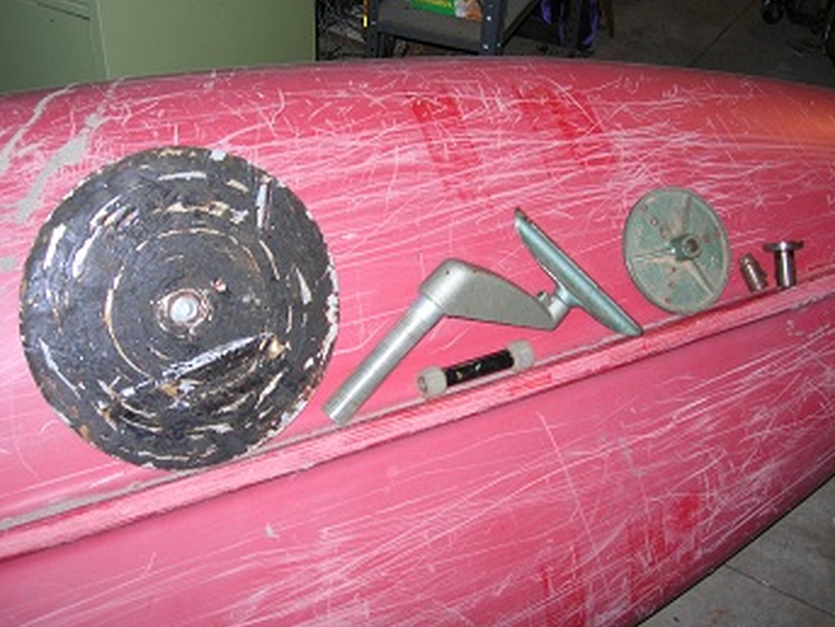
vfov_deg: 33.6
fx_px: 1037
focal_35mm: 43
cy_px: 282
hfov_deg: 43.8
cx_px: 448
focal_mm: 7.8
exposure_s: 1/60.1
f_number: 2.8
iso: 64
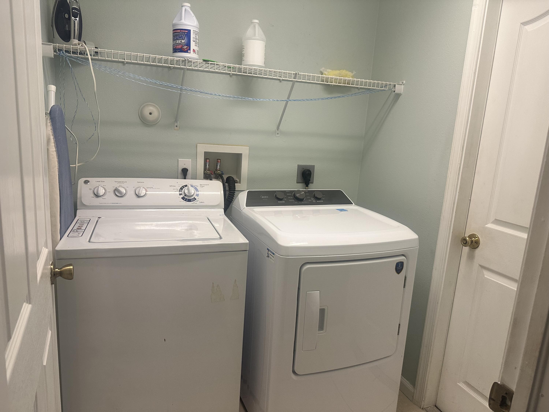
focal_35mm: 24
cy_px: 206
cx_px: 274
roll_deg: -4.7
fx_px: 381
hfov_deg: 71.6
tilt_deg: -11.0
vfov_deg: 56.8
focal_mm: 6.86
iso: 160
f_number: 1.78
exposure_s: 1/120
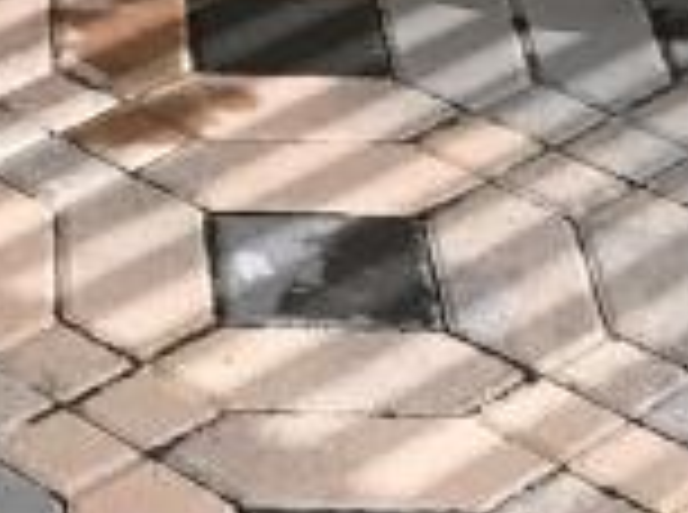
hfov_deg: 10.3
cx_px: -247
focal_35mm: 188
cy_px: -914
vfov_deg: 7.2
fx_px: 3728
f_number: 1.8
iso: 20
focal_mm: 3.99
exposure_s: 1/449
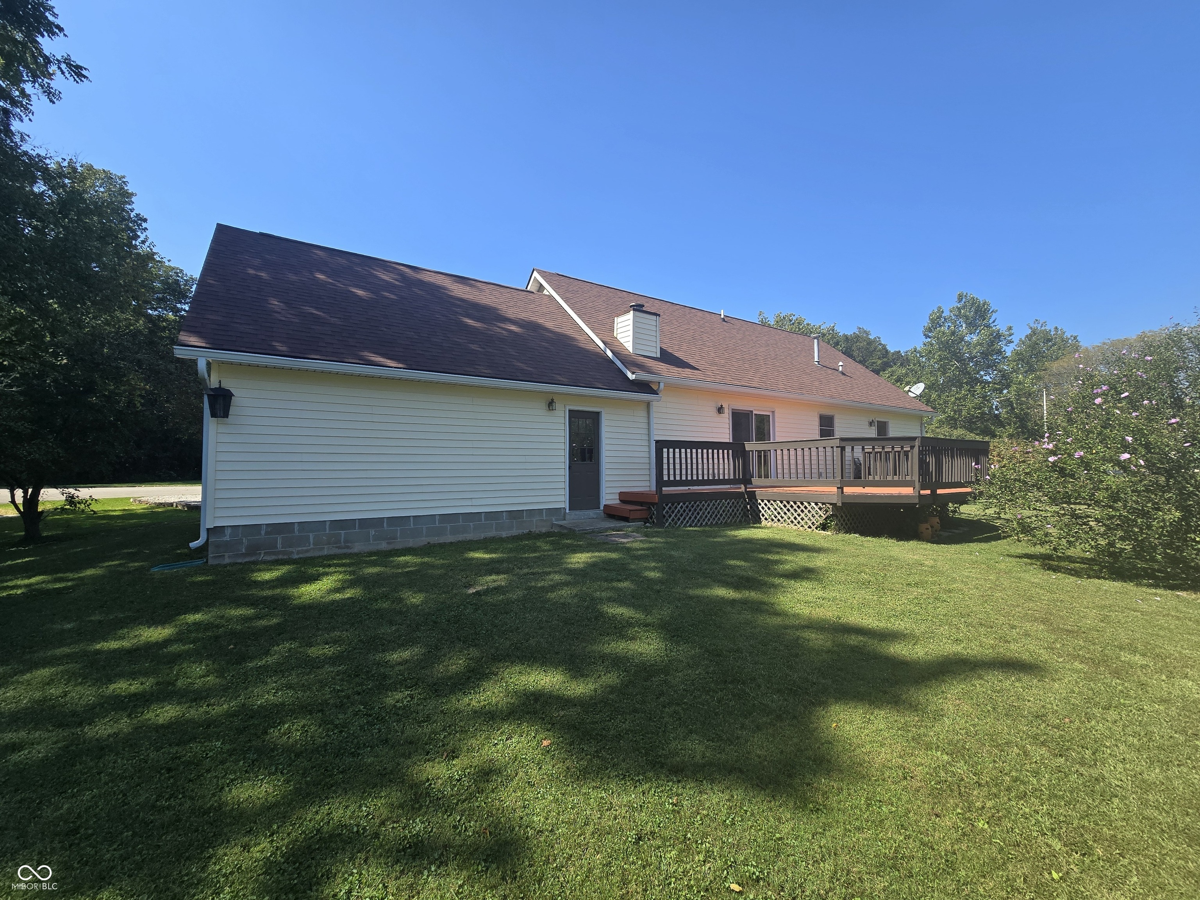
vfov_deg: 89.9
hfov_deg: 106.2
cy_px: 450
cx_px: 600
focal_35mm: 13
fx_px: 451
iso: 50
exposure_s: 1/1167
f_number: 2.2
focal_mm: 2.2
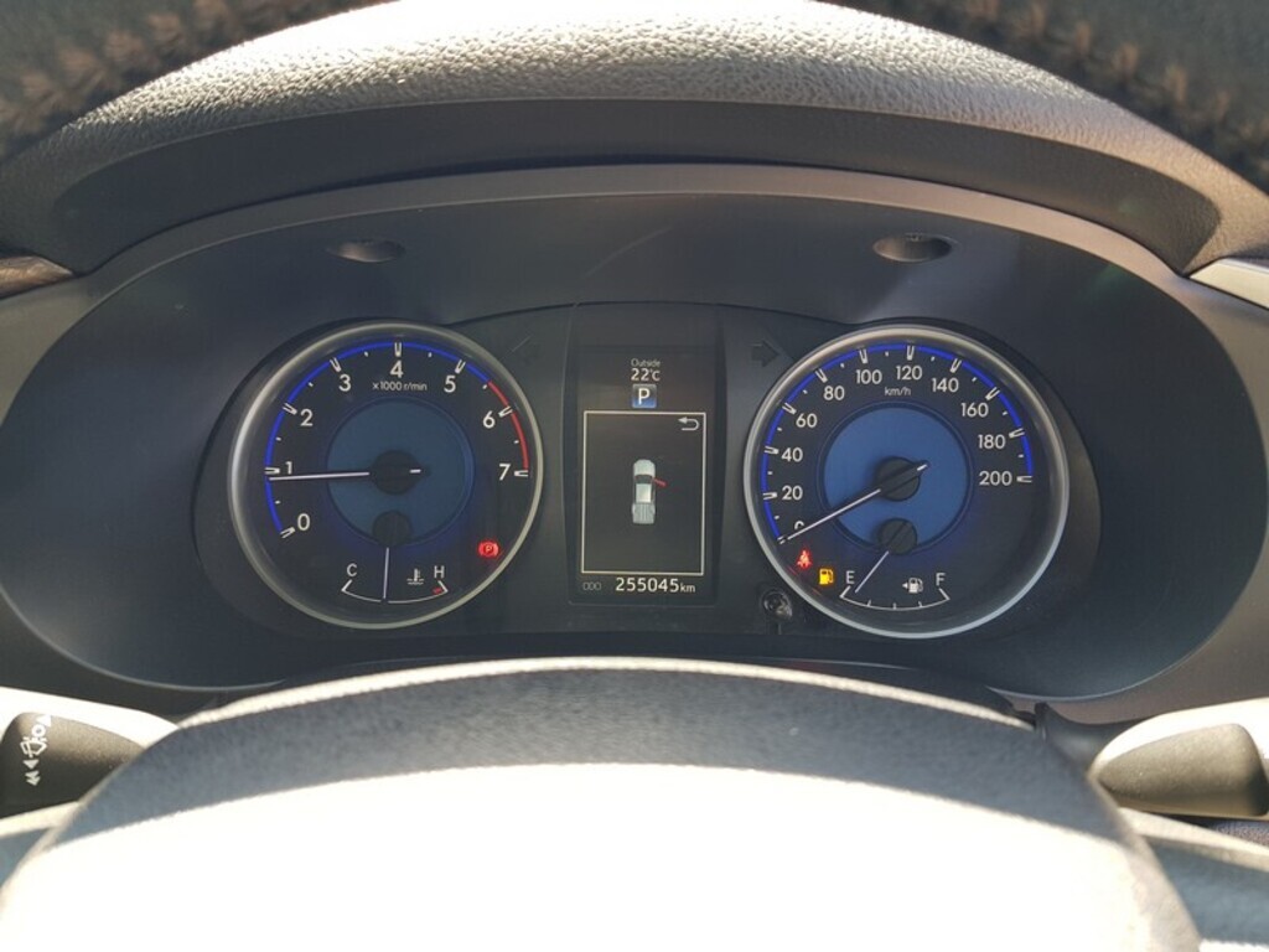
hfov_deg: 67.3
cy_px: 476
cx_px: 634
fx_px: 953
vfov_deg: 53.1
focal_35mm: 26
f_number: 1.7
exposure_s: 1/60
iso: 40
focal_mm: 4.3
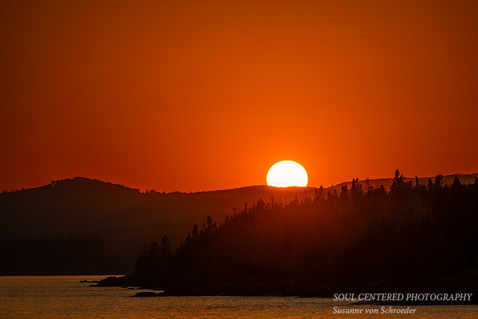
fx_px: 4288
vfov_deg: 4.3
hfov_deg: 6.4
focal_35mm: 323
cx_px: 256
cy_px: 150
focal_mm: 300
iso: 200
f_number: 11
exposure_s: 1/400
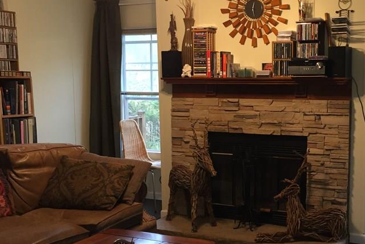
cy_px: 132
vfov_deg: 28.1
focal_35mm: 48
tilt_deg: -4.7
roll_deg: -0.3
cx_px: 255
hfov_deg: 40.4
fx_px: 487
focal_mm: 4.15
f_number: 2.2
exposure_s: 1/30
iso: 50
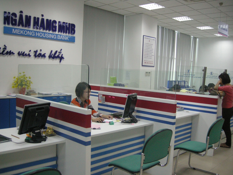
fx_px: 242
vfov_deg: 39.7
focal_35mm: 36
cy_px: 88
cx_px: 116
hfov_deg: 51.4
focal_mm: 7.5
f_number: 2.7
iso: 400
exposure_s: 1/48.5
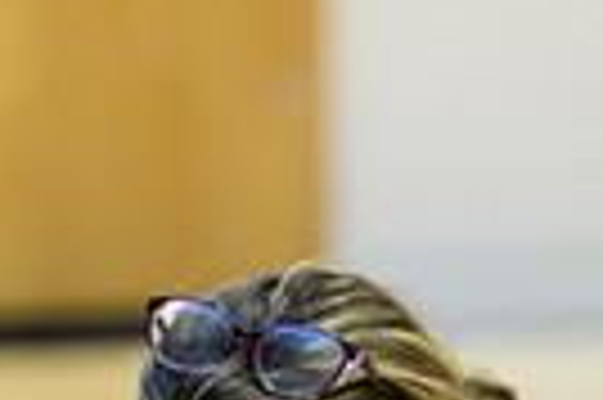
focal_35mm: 429
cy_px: 843
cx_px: 760
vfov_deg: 3.2
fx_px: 7177
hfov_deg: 4.8
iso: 3200
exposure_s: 1/640
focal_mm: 99
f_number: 3.2
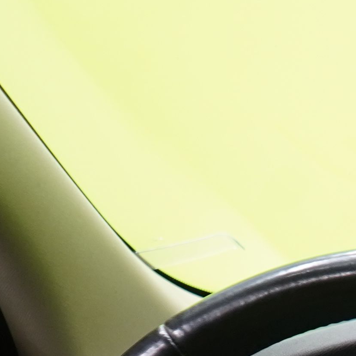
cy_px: 723
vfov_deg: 9.2
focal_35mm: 178
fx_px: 2071
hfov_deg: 7.8
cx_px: 1224
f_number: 5
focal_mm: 29
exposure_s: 1/25
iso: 1250
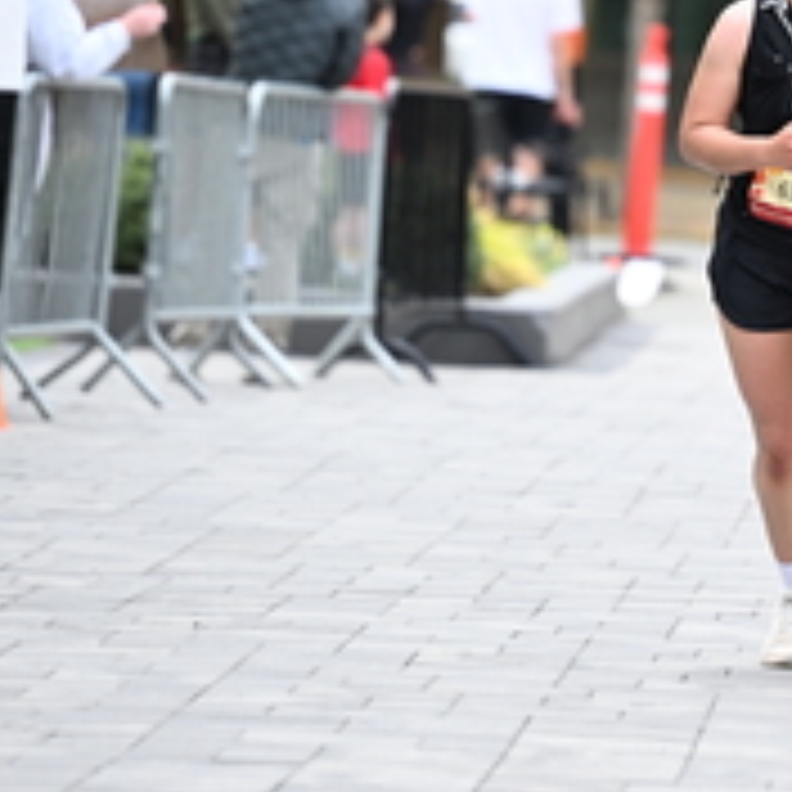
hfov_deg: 4.1
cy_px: 171
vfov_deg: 4.1
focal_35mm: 424
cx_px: 736
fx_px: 10975
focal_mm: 160
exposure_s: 1/2000
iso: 640
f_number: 2.8
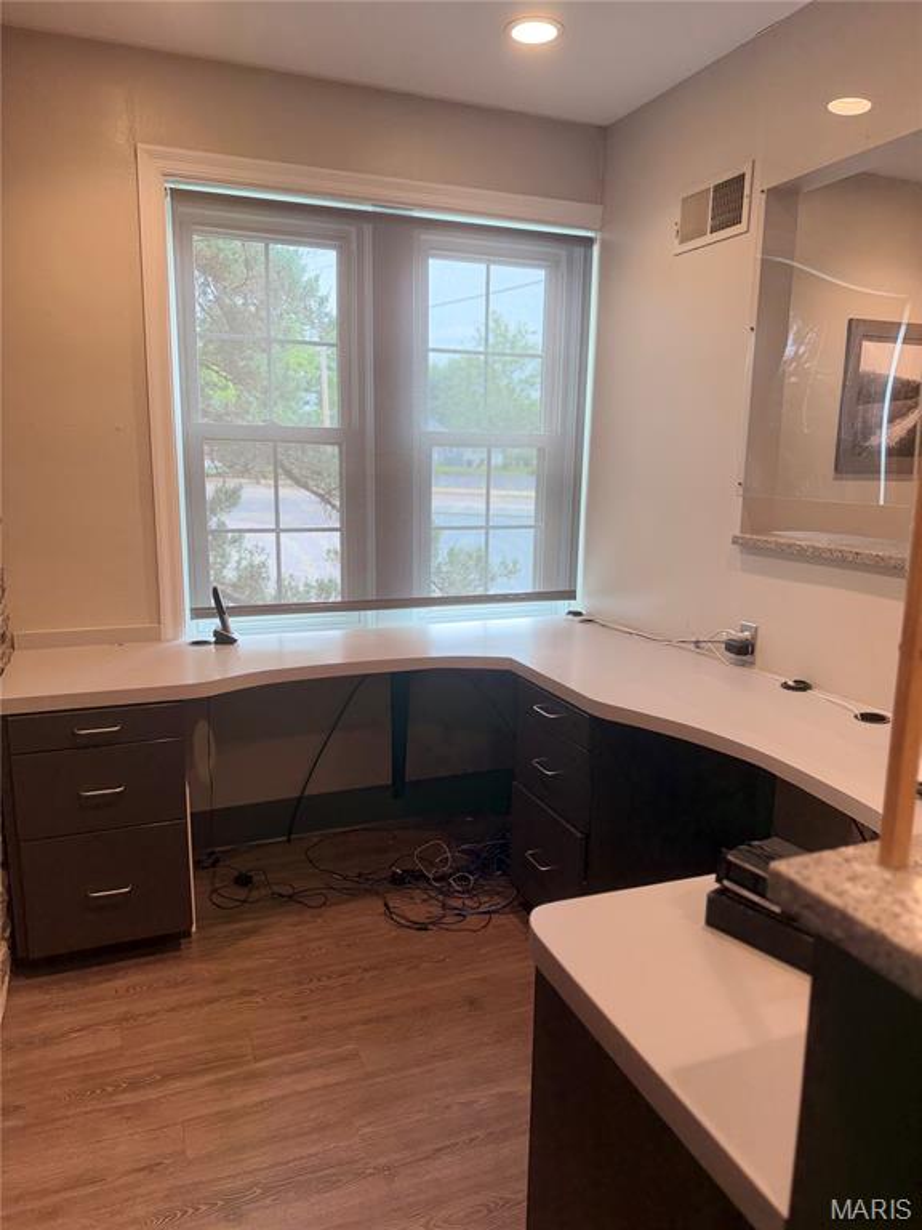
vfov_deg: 71.6
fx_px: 852
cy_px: 615
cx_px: 461
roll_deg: -0.3
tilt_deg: -10.6
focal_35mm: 24
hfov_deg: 56.8
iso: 125
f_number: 1.78
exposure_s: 1/60
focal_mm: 6.76
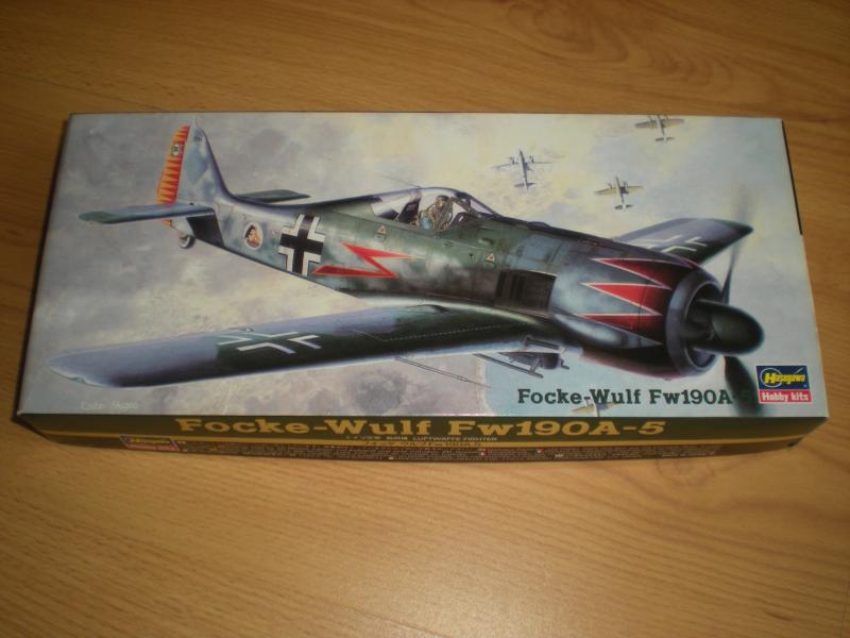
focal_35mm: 38
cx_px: 425
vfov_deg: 37.7
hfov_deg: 49.0
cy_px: 319
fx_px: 933
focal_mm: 6.3
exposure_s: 1/36
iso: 64
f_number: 3.1
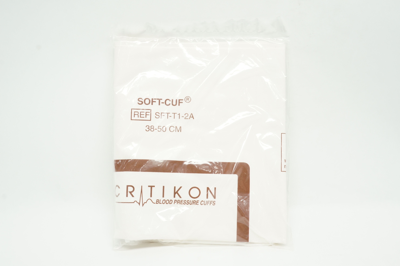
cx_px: 200
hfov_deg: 49.6
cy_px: 133
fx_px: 433
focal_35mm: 39
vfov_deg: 34.1
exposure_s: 1/13
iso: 400
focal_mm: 26
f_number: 13
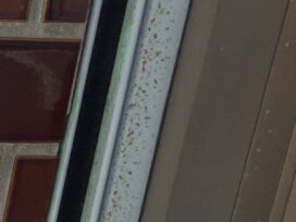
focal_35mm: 132
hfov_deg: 12.4
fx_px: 1129
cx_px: -366
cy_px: 74
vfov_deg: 11.2
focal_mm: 3.99
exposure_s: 1/121
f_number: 1.8
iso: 40
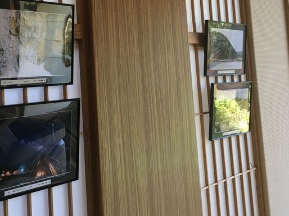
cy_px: 53
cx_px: 134
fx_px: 384
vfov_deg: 30.9
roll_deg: +3.9
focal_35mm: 46
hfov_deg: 41.2
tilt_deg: +5.3
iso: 32
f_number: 2.2
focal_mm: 4.15
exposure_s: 1/30
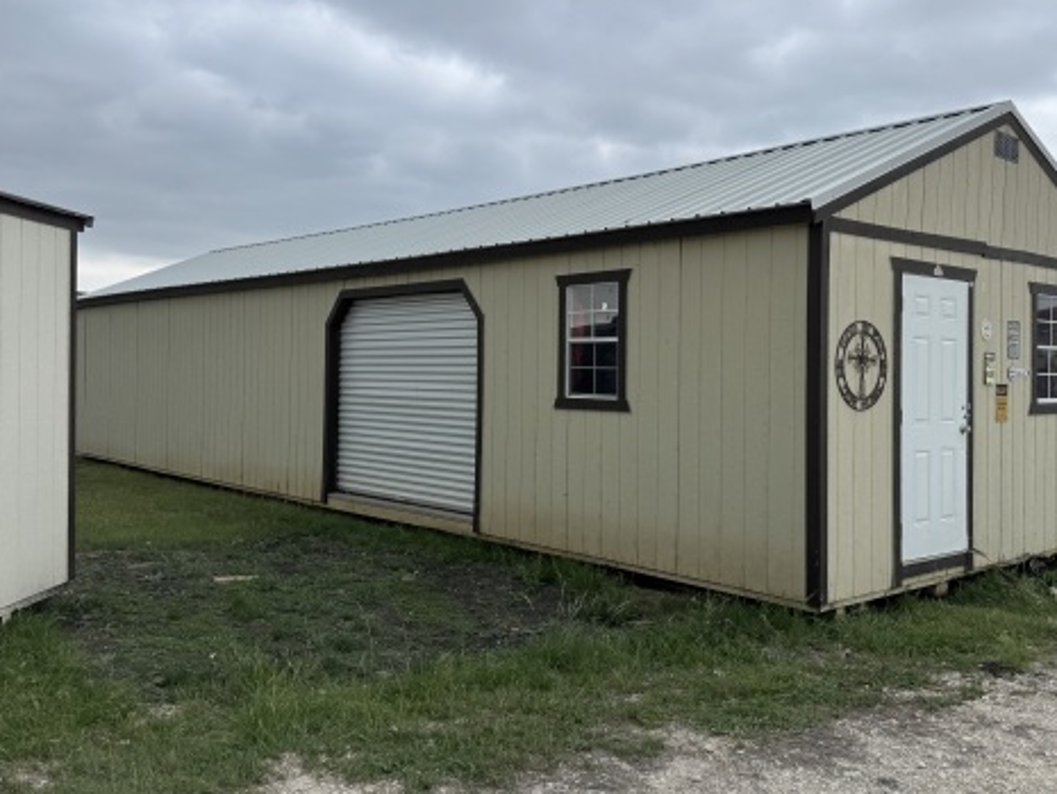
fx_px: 1008
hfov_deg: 55.1
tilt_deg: +5.0
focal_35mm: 33
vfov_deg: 42.9
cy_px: 369
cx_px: 607
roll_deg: -1.5
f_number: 1.78
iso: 80
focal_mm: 6.76
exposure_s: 1/1261
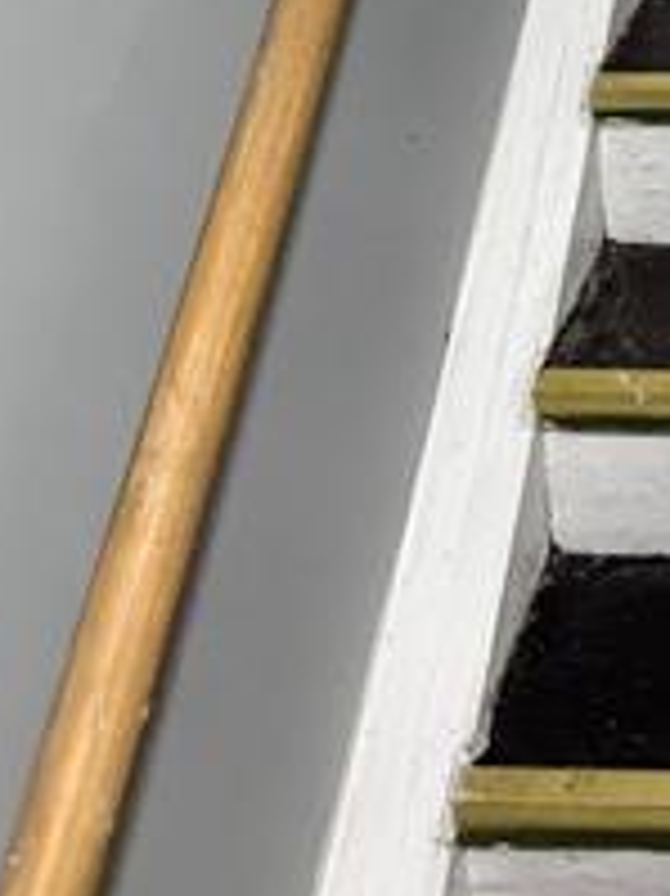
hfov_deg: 23.0
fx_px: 1395
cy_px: -243
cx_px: 940
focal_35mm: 54
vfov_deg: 29.3
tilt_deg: -10.3
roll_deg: +0.7
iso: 640
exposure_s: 1/60
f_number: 2.2
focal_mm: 2.22
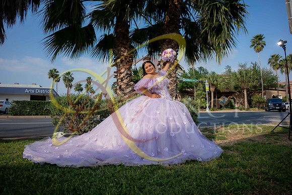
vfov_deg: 62.0
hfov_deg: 84.0
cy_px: 98
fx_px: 162
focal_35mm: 20
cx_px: 146
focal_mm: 20
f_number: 2.8
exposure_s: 1/1600
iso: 125
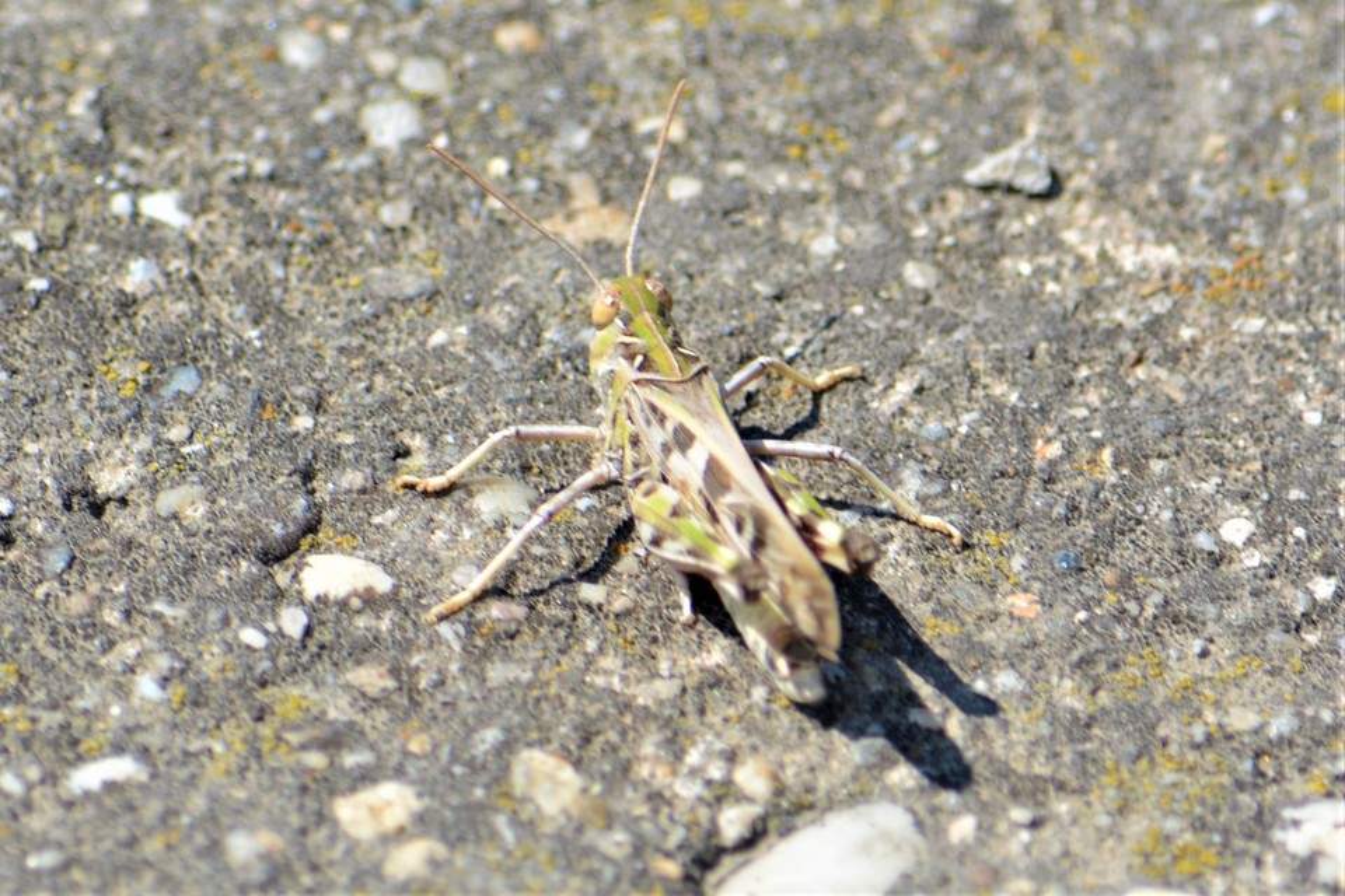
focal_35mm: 450
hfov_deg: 4.6
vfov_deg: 3.1
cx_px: 672
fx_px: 16811
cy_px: 448
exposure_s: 1/200
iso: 100
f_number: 8
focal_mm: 300
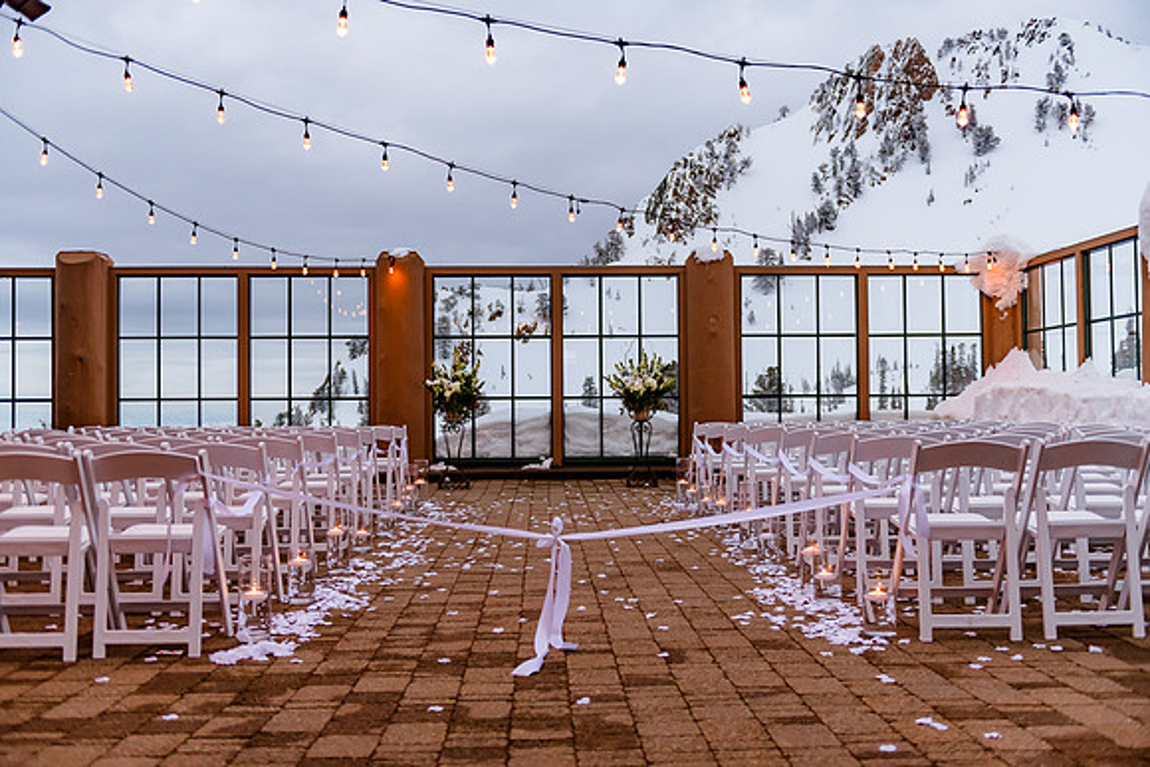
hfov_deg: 54.3
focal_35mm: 35
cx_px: 575
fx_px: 1120
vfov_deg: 37.8
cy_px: 384
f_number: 2.8
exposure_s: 1/200
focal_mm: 35
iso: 1000
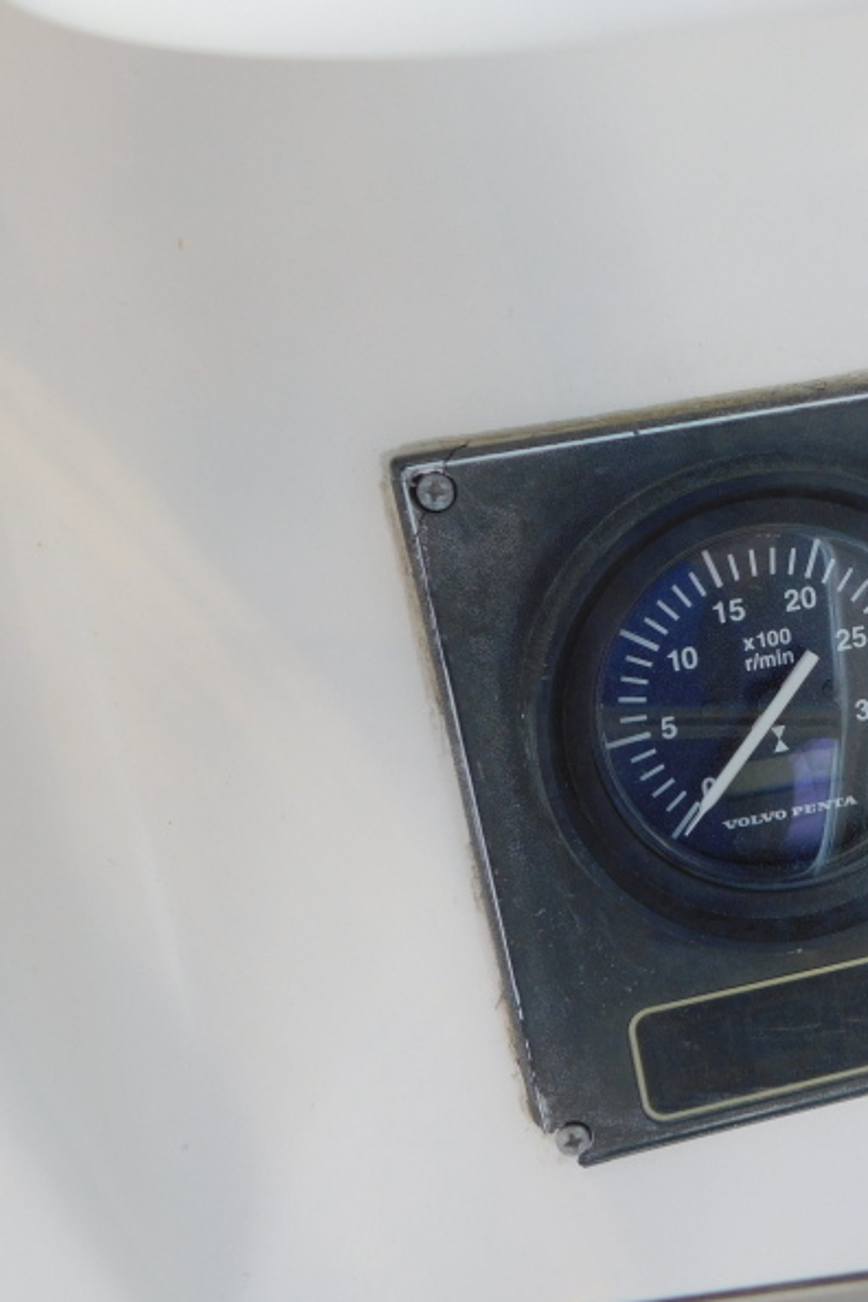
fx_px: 1519
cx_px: 872
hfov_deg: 29.7
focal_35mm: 42
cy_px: 653
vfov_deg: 46.4
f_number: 3.2
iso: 125
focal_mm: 5.3
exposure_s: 1/80
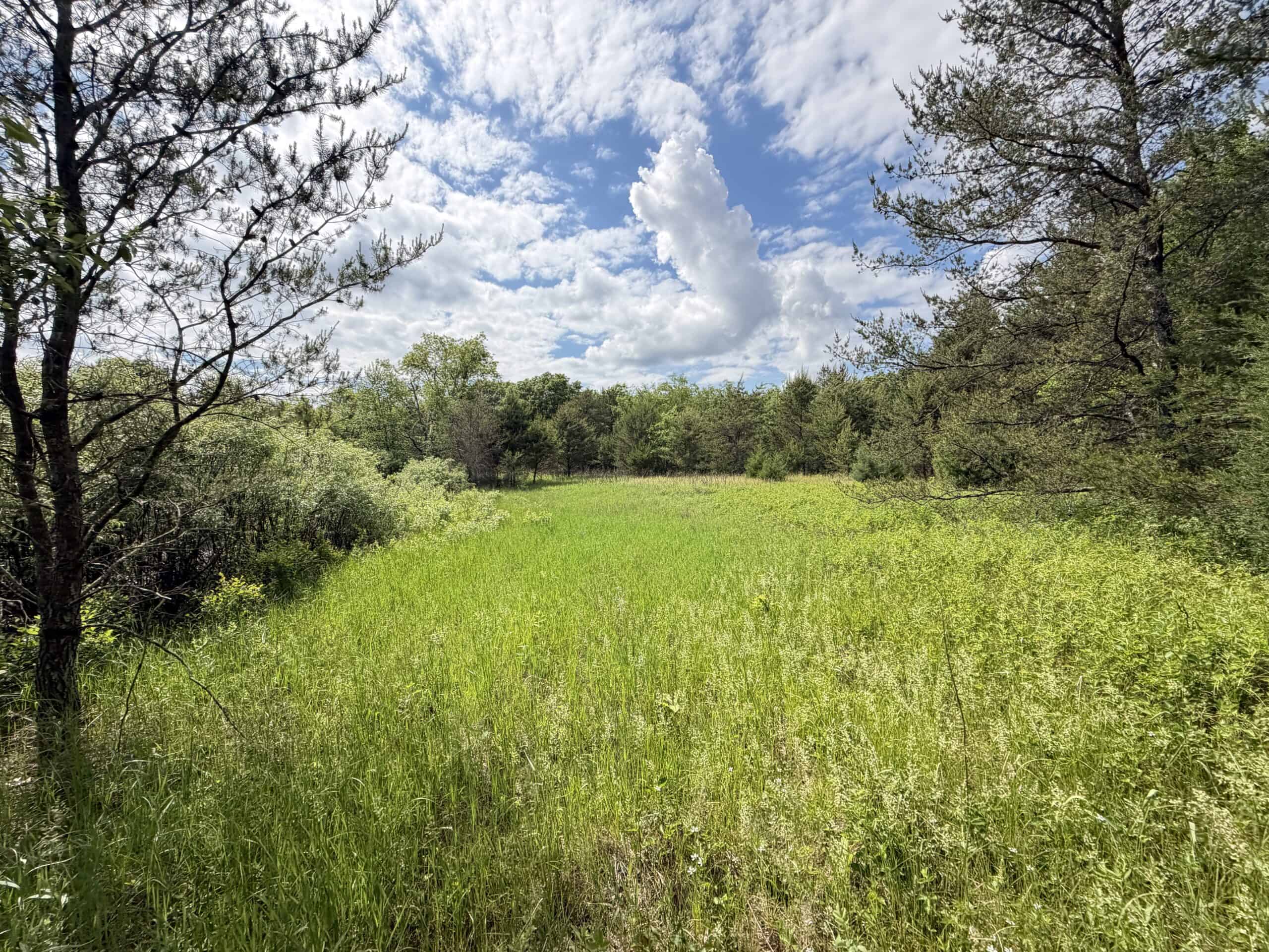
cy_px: 476
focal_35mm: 14
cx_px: 634
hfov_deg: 102.1
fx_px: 513
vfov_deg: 85.7
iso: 32
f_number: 2.2
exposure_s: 1/770
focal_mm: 2.22
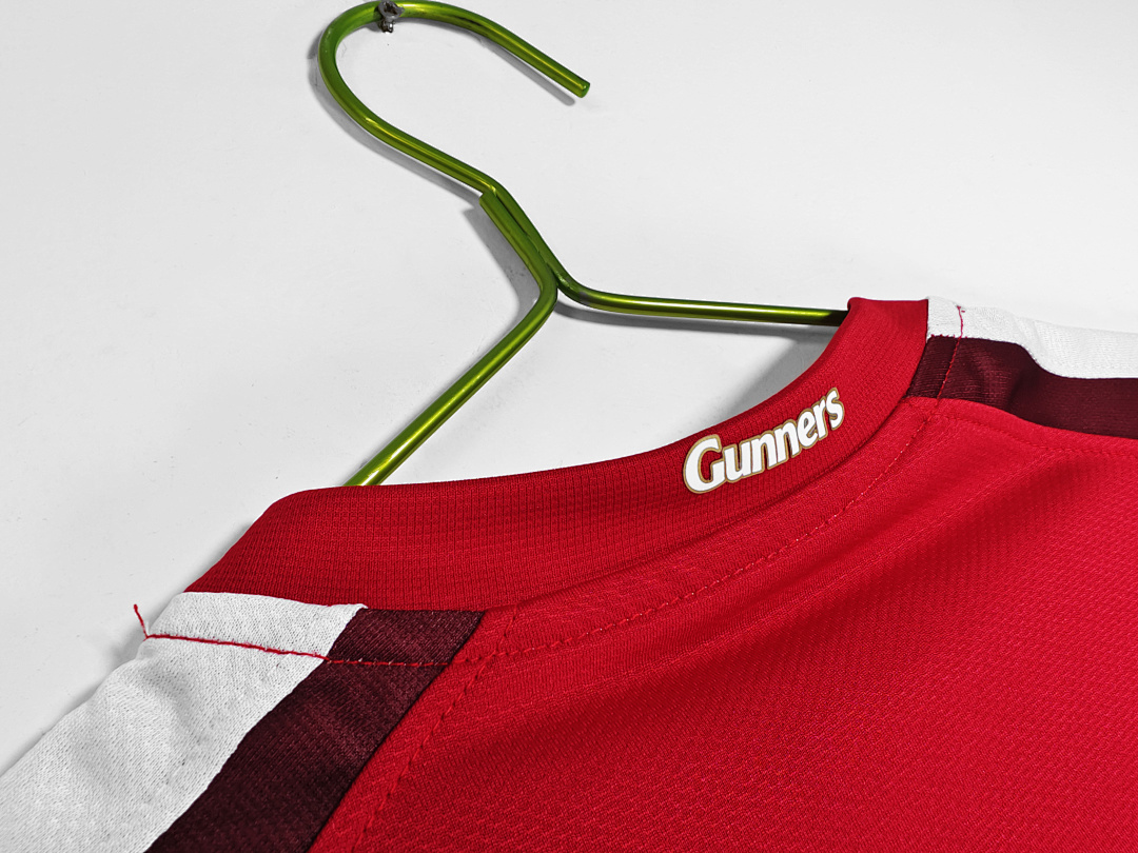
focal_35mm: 23
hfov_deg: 73.9
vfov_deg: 58.9
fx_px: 756
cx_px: 569
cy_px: 426
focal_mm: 2.59
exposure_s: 1/50
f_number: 2.2
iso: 94
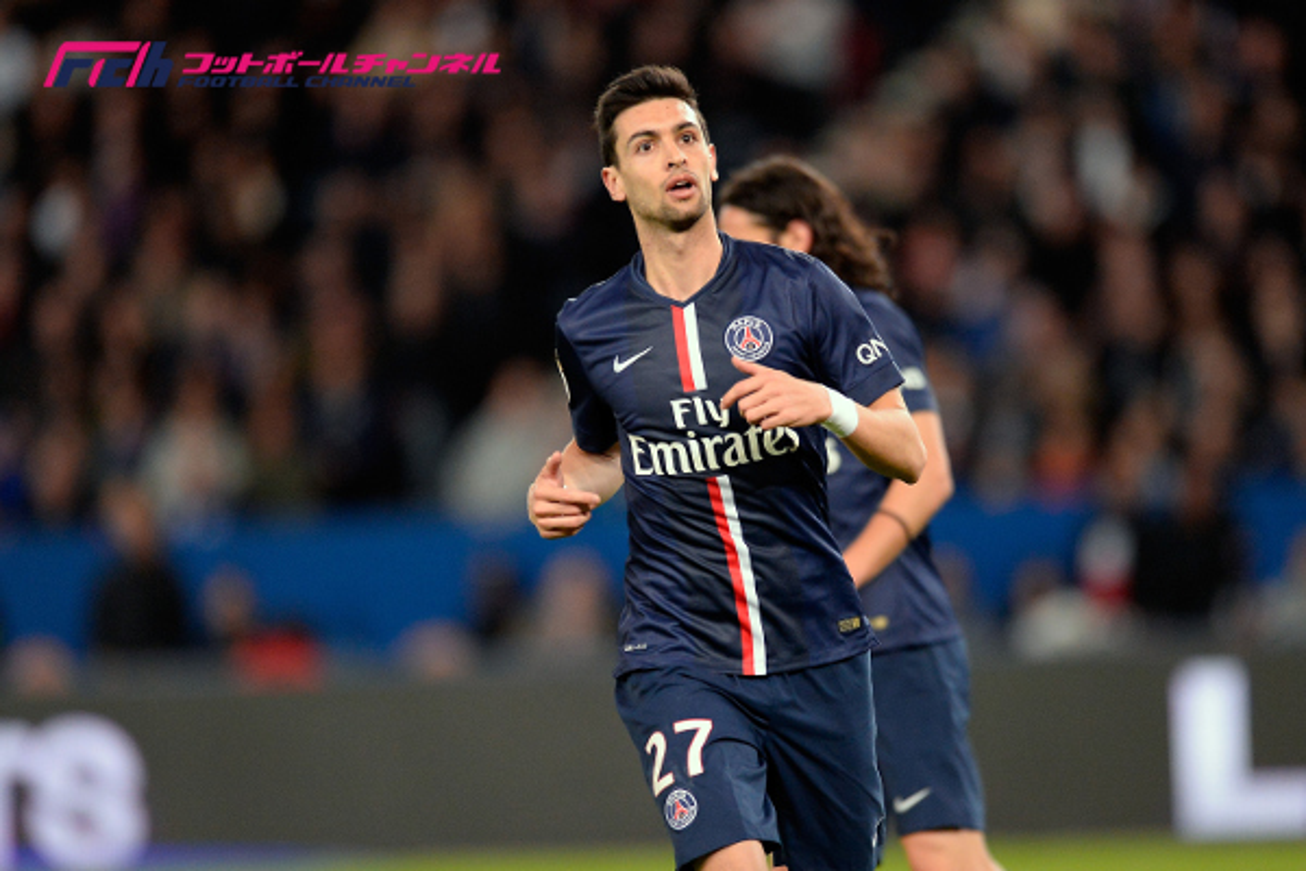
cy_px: 436
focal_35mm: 400
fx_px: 14510
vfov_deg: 3.4
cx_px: 653
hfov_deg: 5.2
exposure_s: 1/2000
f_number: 3.2
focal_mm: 400
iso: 4000
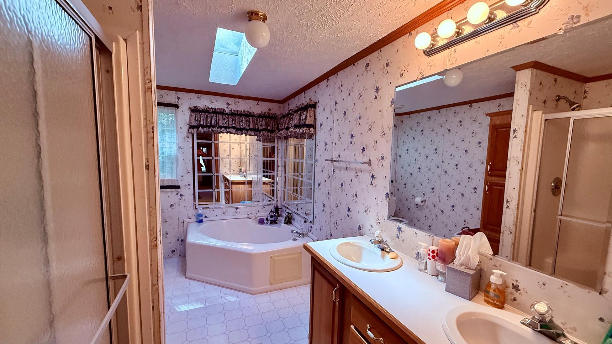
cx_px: 317
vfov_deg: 67.0
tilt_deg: -6.9
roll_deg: -1.1
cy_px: 185
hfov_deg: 99.3
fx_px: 260
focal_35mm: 16
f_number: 2.2
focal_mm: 2.22
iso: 320
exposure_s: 1/120
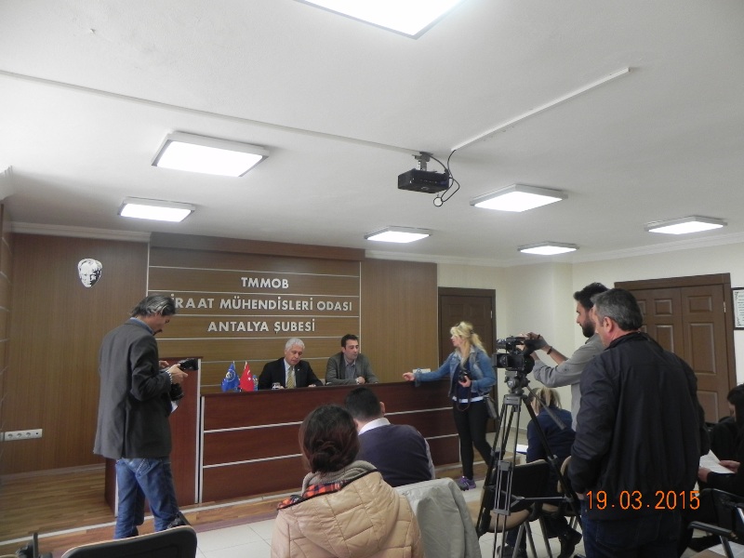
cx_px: 372
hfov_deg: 67.3
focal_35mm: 26
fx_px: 559
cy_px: 279
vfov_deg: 53.1
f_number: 2.8
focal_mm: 4.6
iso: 170
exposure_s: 1/30
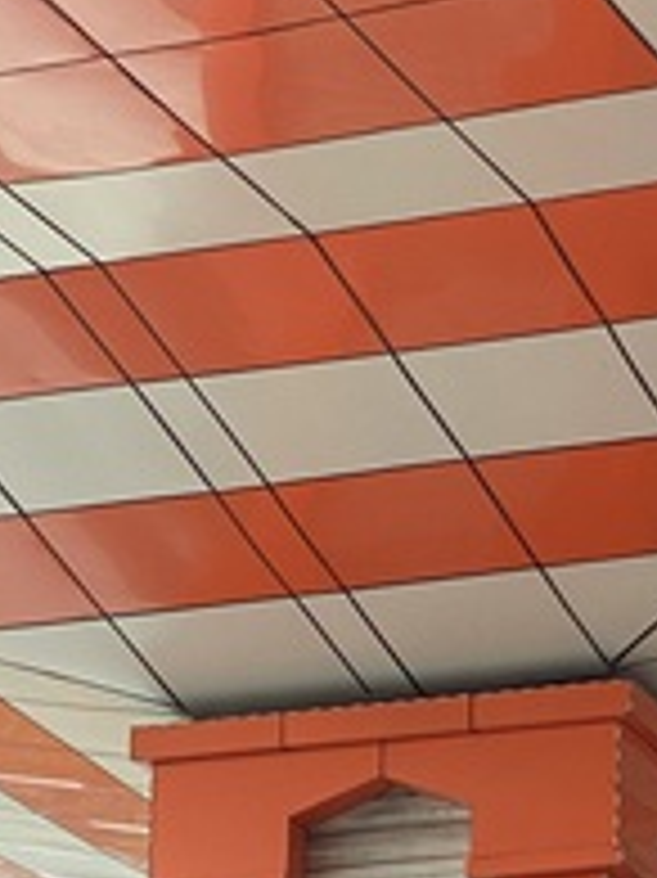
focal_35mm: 221
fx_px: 5599
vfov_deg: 8.7
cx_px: 130
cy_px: 1439
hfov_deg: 6.7
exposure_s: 1/166
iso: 20
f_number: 2
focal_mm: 6
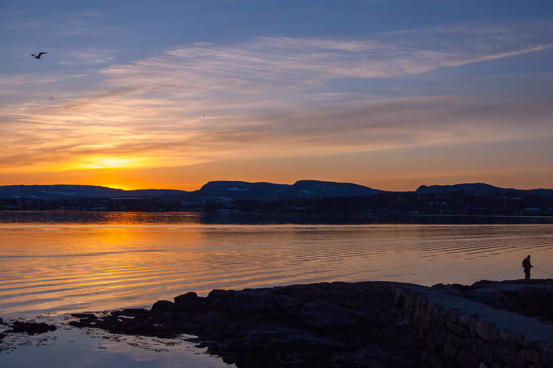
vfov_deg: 28.0
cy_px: 184
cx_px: 276
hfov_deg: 41.1
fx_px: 737
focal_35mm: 48
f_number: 10
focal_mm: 32
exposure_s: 1/400
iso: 400
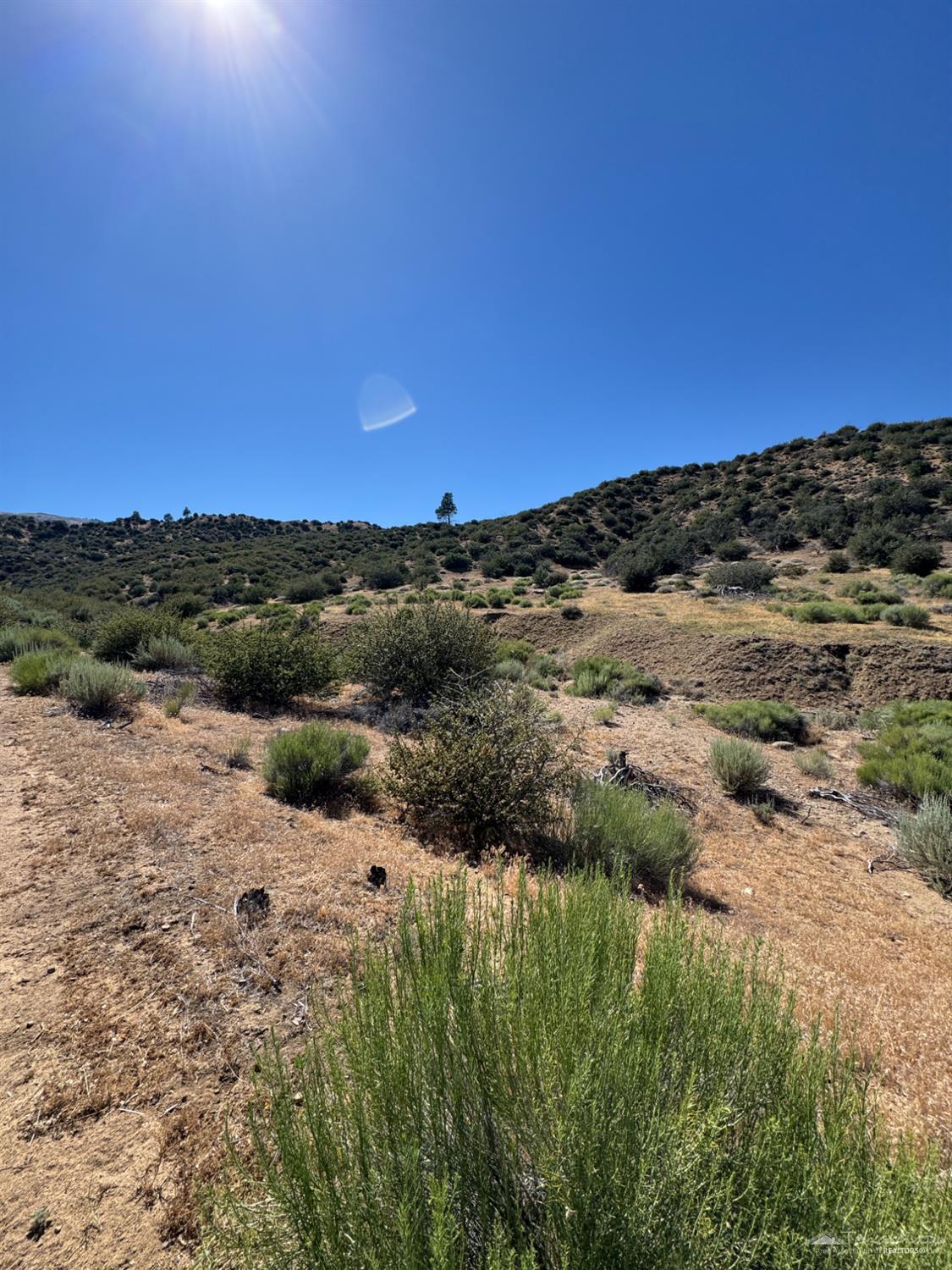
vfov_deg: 102.1
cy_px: 635
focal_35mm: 14
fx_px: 513
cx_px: 476
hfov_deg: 85.7
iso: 50
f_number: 2.2
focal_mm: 2.22
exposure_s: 1/2208
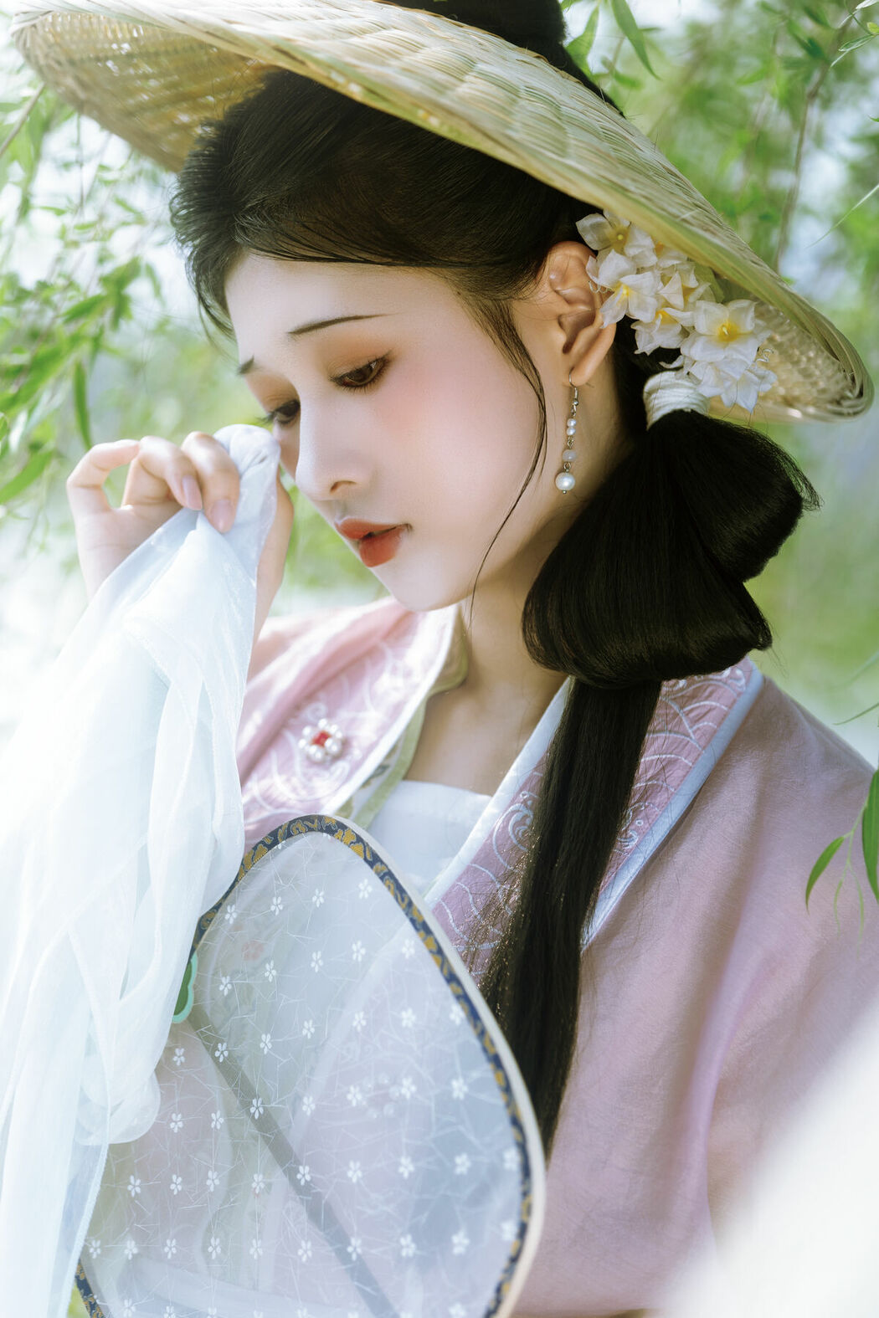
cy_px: 659
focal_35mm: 130
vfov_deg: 15.8
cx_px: 440
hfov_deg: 10.5
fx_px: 4761
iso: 200
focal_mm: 130
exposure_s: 1/1600
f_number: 2.8
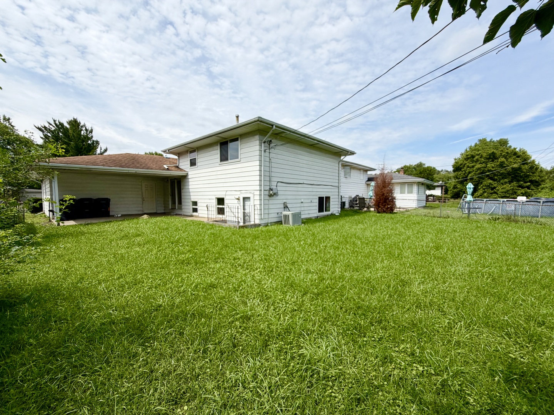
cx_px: 277
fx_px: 224
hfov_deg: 102.1
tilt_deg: -2.5
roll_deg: +0.5
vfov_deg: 85.7
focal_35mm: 14
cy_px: 208
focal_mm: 2.22
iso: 20
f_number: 2.2
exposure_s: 1/1534
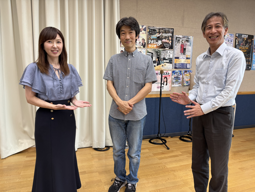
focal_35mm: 26
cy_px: 96
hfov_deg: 67.3
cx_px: 128
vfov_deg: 53.1
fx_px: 192
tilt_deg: -8.7
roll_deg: -1.6
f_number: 1.6
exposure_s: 1/71
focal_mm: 5.96
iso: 125
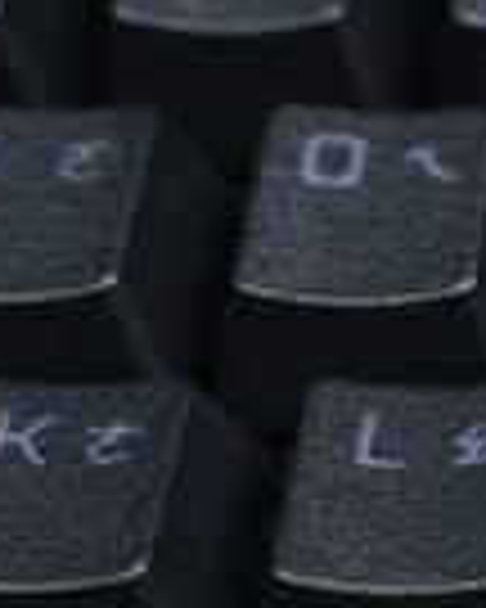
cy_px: 446
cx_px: 1260
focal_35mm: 201
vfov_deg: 9.6
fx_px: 3614
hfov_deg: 7.1
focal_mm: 37
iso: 640
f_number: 4.5
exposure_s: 1/80
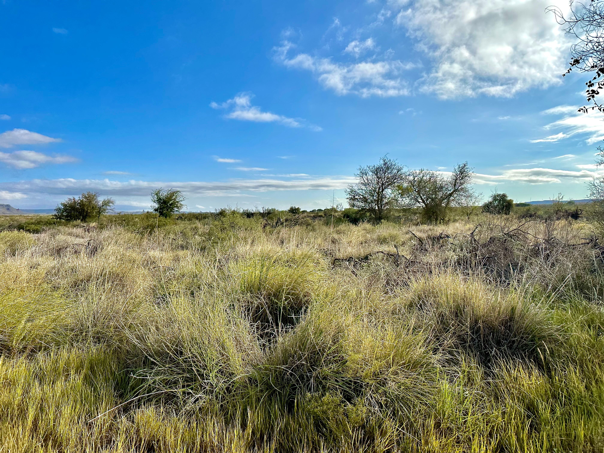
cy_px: 226
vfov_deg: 56.8
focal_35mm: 24
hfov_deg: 71.6
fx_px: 419
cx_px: 302
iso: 80
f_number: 1.78
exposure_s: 1/8197
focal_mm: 6.86
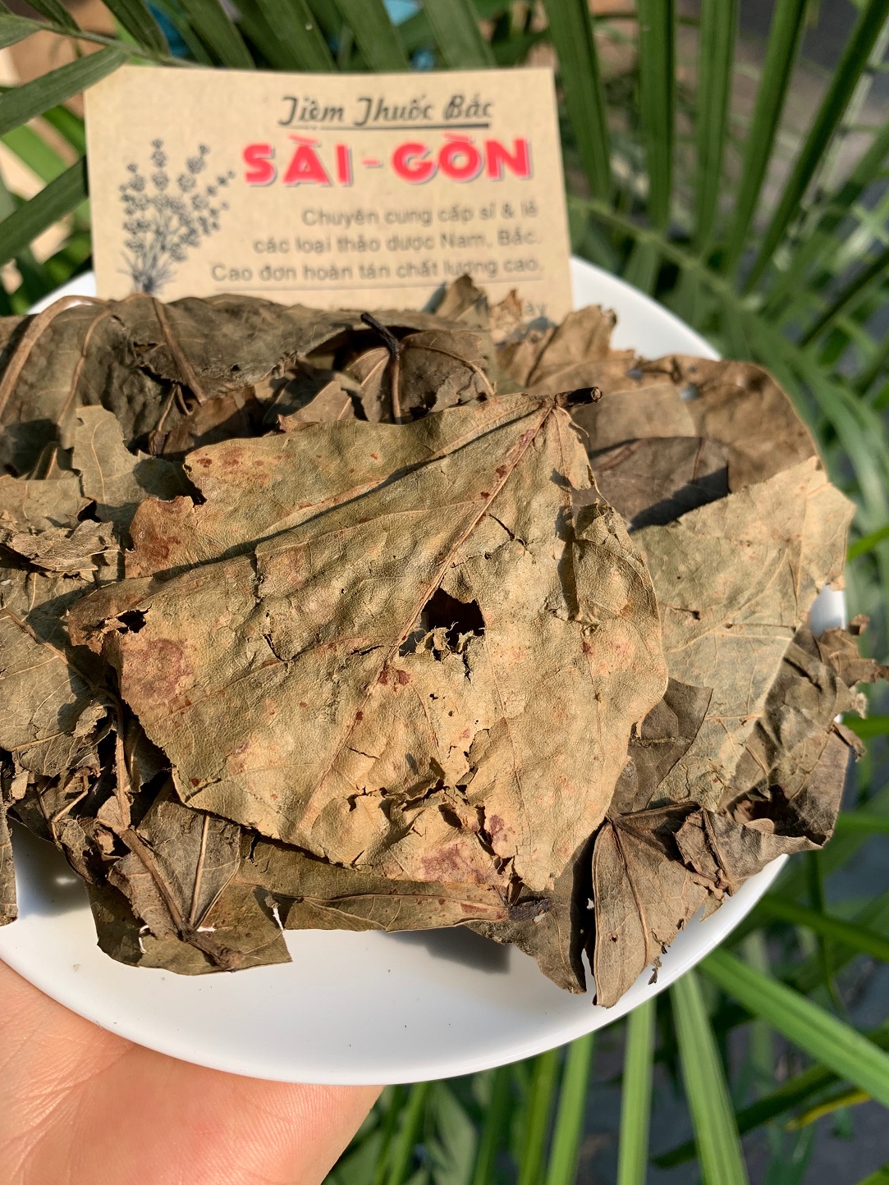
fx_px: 925
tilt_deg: -54.1
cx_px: 456
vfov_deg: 65.3
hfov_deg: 51.3
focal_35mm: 27
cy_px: 588
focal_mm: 4.25
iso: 25
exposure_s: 1/457
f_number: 1.8
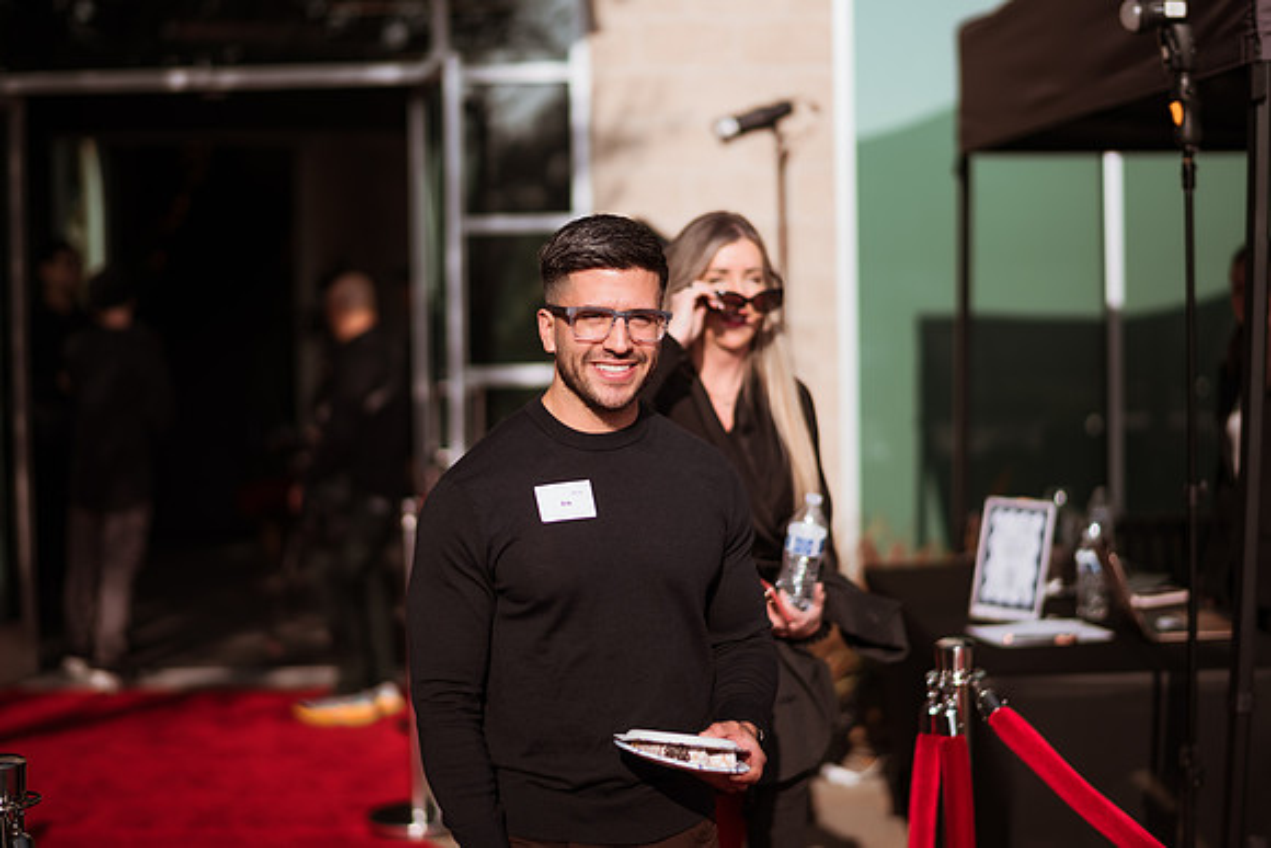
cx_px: 636
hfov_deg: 34.5
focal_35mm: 58
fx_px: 2048
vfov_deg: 23.4
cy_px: 424
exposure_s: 1/8000
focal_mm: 58
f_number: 1.4
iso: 100
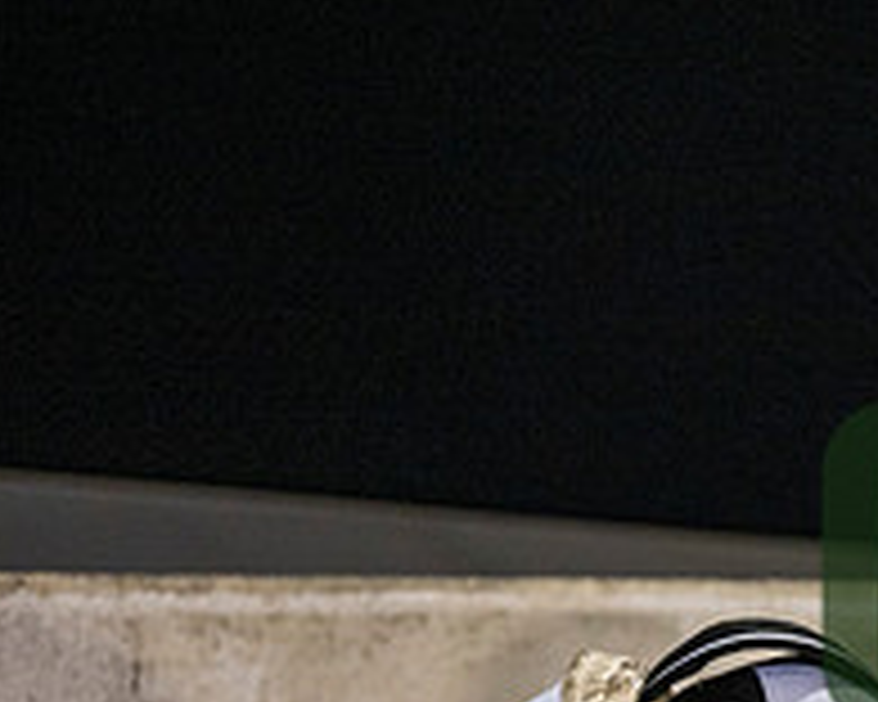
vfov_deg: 22.3
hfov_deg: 24.5
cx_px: 1162
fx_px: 1741
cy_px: 614
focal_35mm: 67
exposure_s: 1/500
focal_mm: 24
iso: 2000
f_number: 3.2
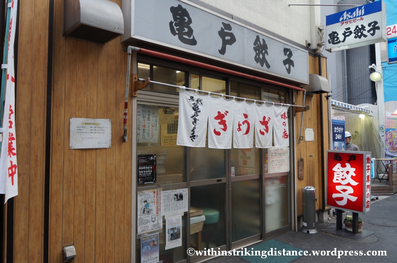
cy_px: 132
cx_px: 198
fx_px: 297
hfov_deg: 67.4
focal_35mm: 27
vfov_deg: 47.8
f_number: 4
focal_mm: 18
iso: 250
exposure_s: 1/160
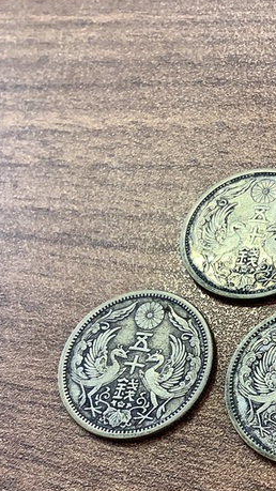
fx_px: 690
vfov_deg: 38.7
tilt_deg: -61.0
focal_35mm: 53
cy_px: 332
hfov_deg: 22.1
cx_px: 251
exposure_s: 1/60
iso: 80
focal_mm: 3.3
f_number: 2.4
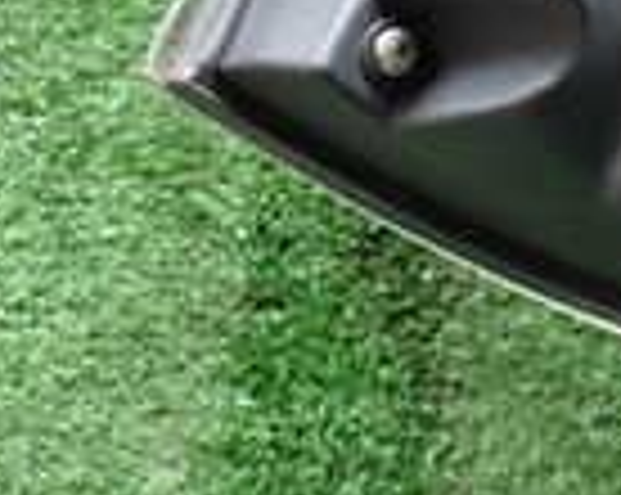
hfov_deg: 12.2
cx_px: 1318
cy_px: -22
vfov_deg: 11.2
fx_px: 2496
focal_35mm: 136
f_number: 2.4
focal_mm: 5.79
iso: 125
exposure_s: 1/60
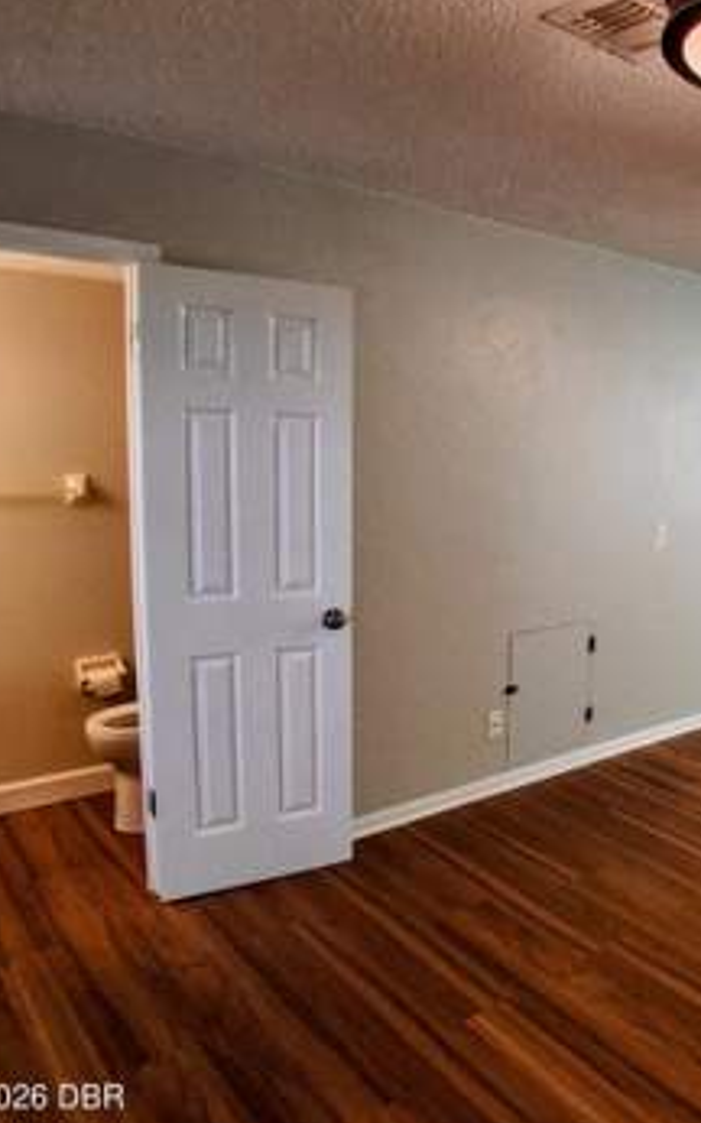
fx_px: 765
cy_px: 565
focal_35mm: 25
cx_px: 727
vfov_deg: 72.6
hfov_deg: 41.6
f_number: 2.2
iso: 160
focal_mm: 1.4
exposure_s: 1/120
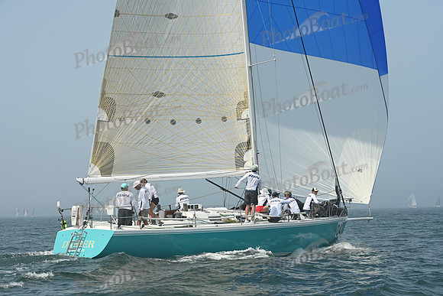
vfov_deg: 16.1
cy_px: 148
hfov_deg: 23.9
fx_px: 1046
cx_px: 222
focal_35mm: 85
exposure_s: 1/1250
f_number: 8
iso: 320
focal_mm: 85
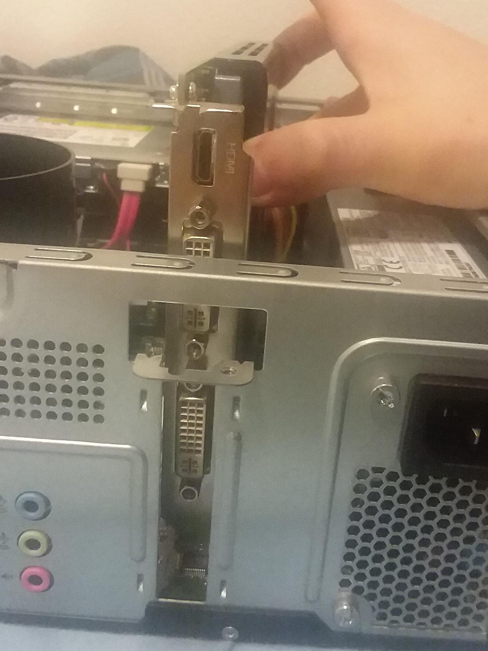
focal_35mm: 29
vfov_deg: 61.7
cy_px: 326
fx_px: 545
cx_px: 244
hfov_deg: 48.2
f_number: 1.9
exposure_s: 1/15
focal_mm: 2.47
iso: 400
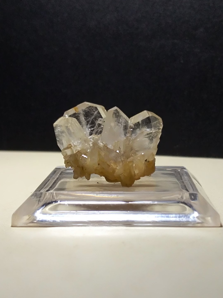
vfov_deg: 61.6
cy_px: 159
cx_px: 117
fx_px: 249
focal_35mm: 29
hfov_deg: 48.2
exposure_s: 1/30
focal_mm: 3.54
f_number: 2
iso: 210
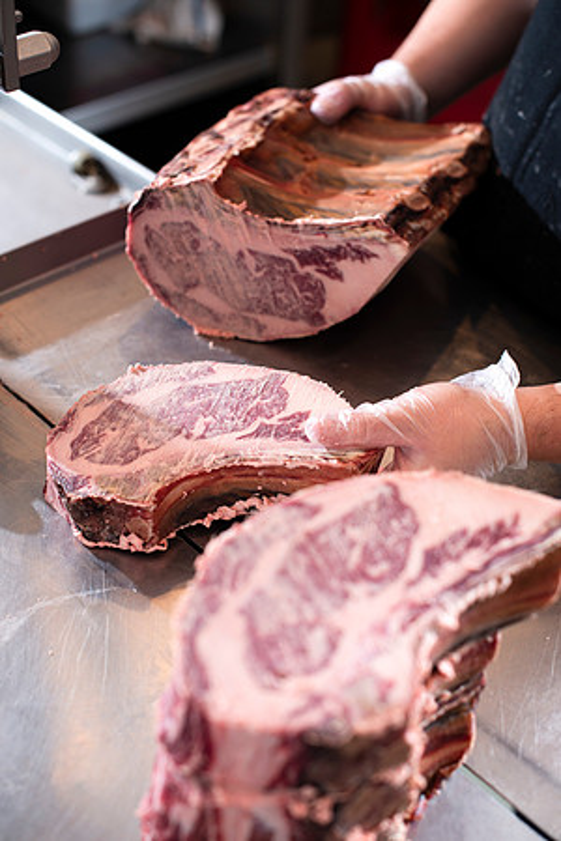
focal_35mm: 50
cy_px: 420
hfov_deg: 27.0
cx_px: 280
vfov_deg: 39.6
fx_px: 1169
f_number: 3.2
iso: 200
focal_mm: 50
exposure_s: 1/200
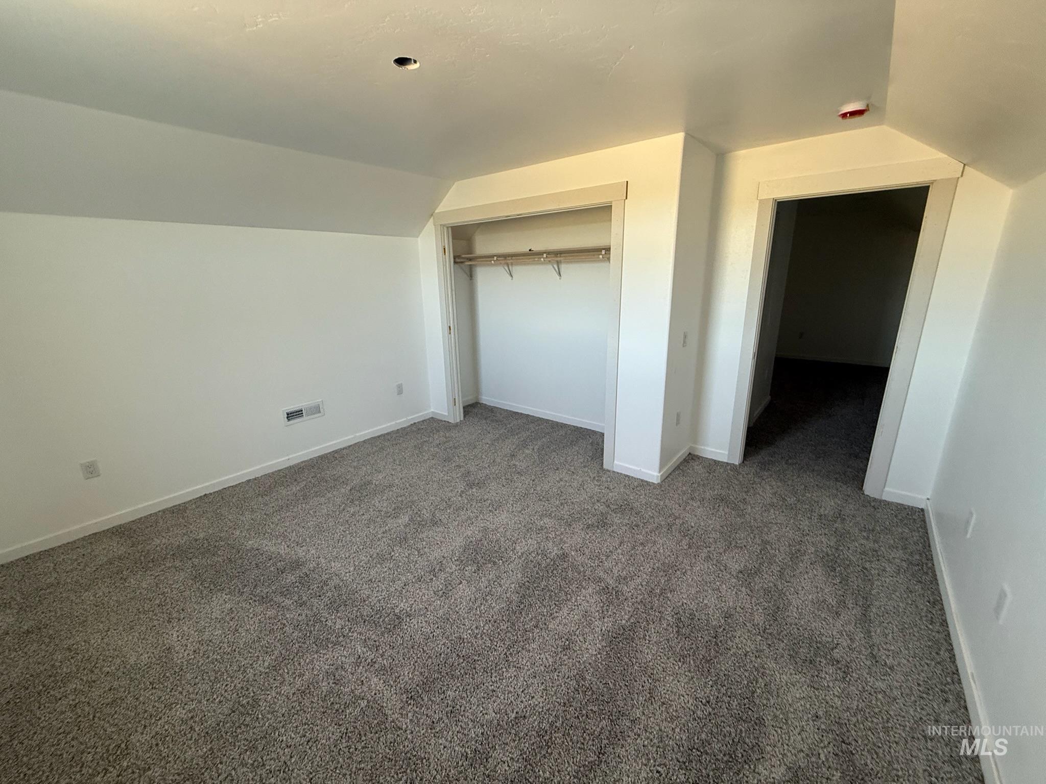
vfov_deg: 85.7
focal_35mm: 14
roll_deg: +0.9
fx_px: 423
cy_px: 392
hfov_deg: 102.1
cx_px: 523
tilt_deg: -11.7
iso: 250
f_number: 2.2
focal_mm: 2.22
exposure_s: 1/99
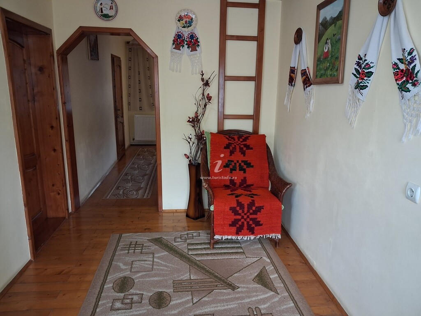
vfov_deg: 51.4
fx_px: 328
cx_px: 210
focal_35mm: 27
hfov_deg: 65.3
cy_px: 158
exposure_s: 1/50
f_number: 1.8
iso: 320
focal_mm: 4
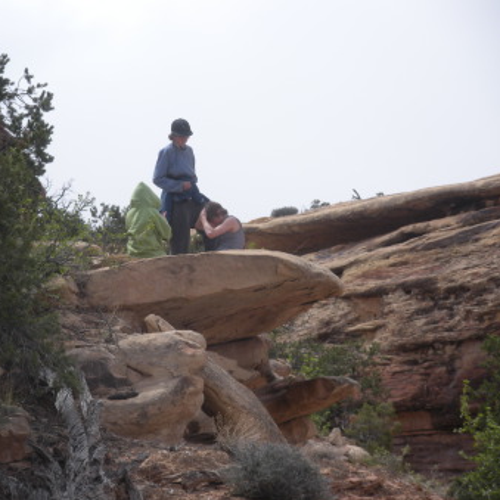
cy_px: 251
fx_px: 2353
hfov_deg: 12.1
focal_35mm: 144
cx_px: 184
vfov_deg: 12.1
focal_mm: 21.2
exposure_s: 1/355
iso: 64
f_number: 5.3
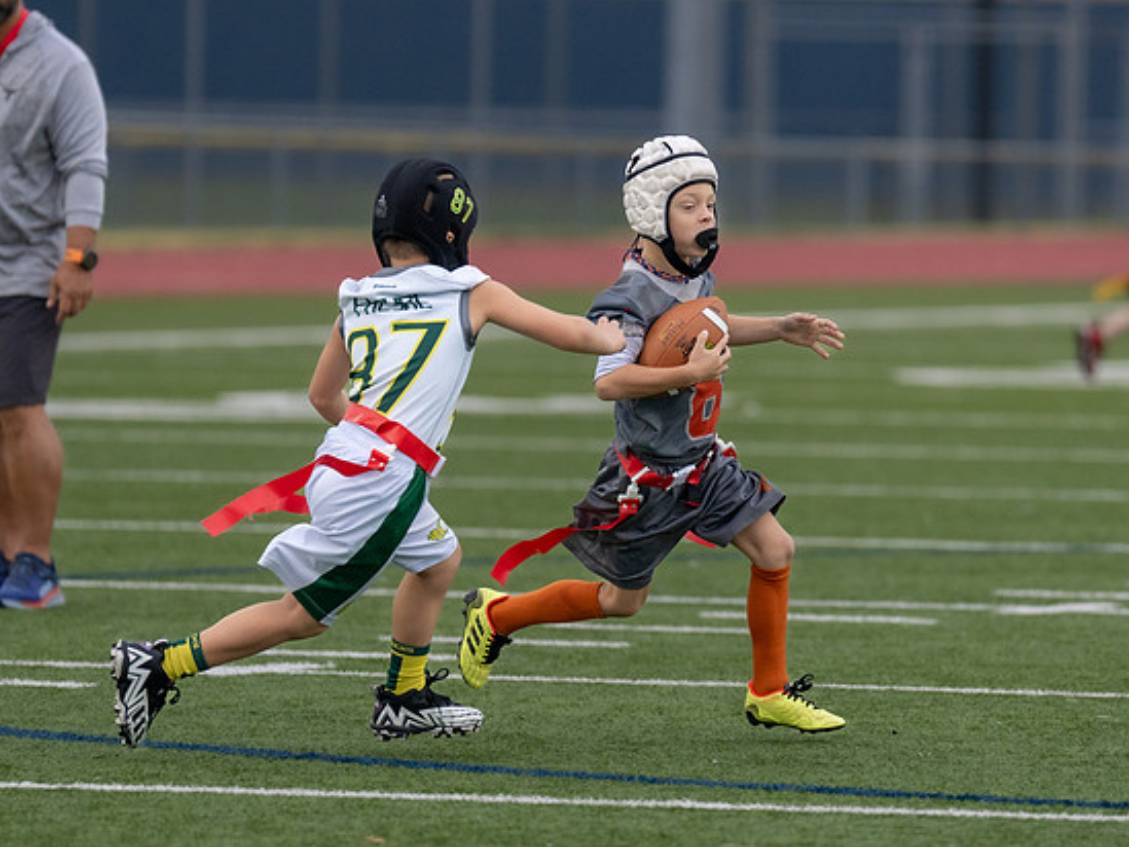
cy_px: 443
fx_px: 13440
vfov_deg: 3.6
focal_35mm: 412
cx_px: 714
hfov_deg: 4.8
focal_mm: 200
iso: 500
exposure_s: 1/1000
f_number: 2.8
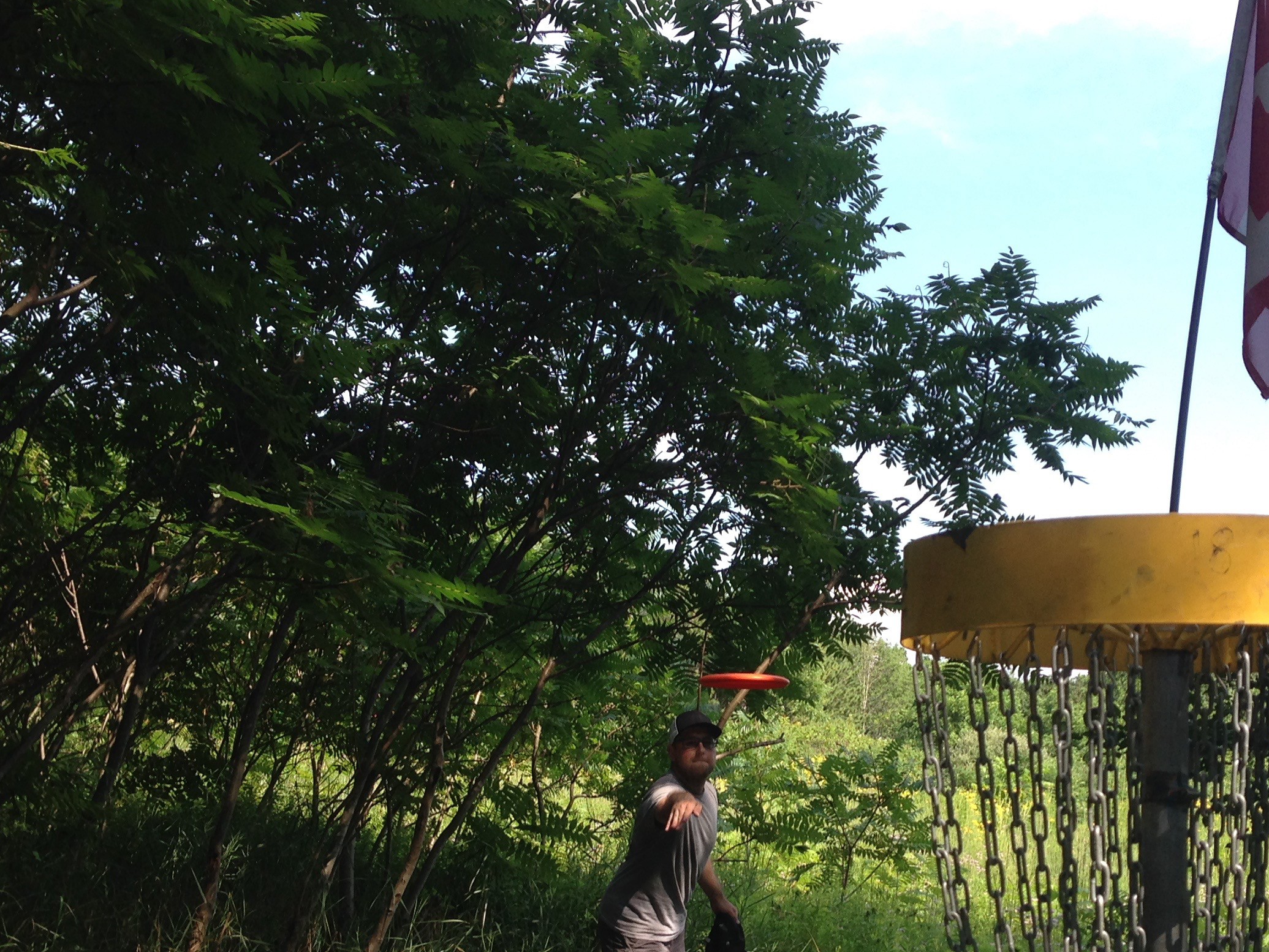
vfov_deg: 27.8
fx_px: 1907
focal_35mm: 52
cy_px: 651
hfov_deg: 36.6
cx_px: 784
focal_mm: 4.12
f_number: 2.4
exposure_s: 1/463
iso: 50
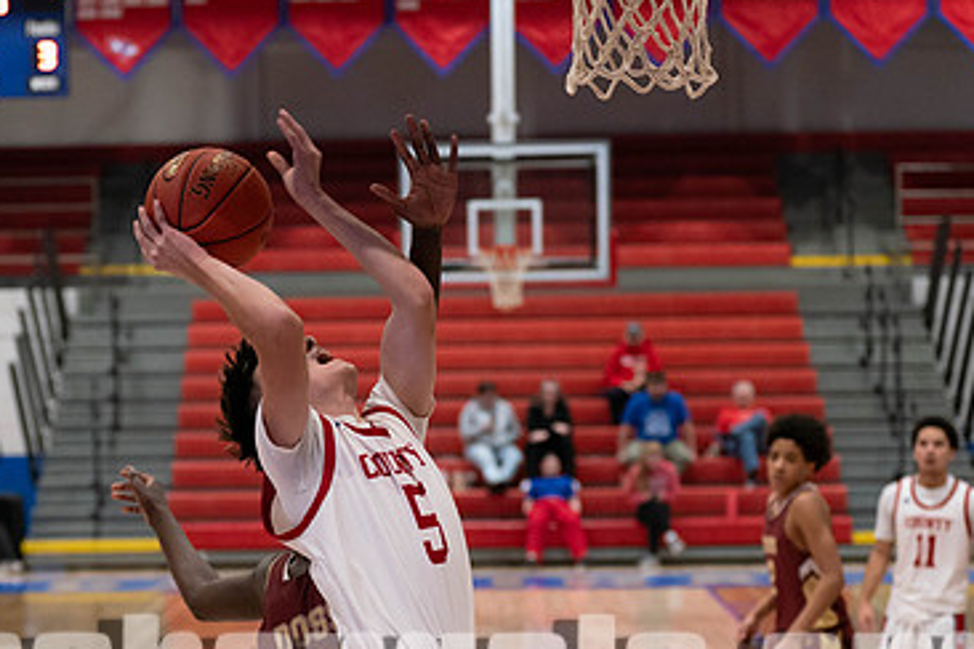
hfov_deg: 17.2
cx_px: 351
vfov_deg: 11.5
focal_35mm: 119
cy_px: 504
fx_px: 3219
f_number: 2.8
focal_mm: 70
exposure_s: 1/1000
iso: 4000
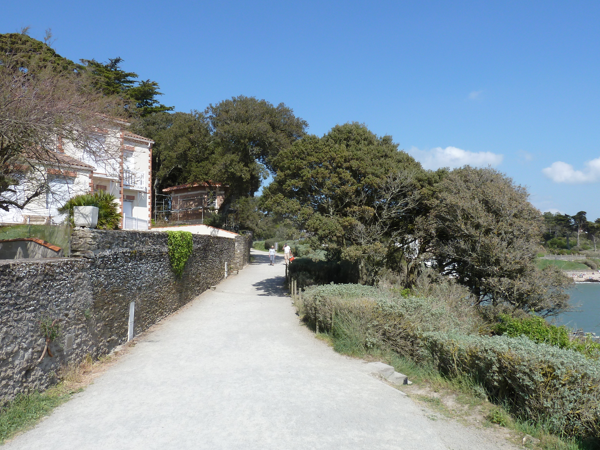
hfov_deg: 61.5
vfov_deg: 48.2
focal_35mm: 29
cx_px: 268
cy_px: 210
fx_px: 503
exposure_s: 1/500
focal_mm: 4.1
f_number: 4.5
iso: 80
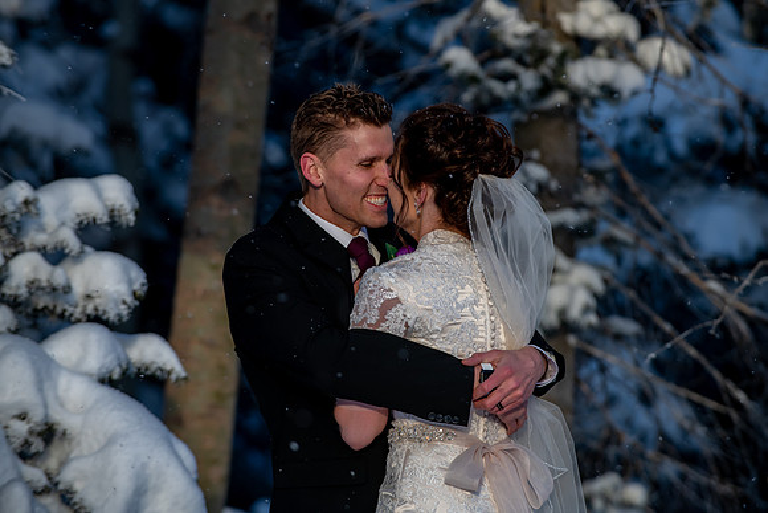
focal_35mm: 211
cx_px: 404
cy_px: 243
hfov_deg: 9.8
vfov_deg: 6.5
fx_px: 4494
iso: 320
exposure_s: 1/400
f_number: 5
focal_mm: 200
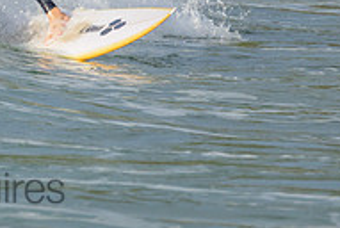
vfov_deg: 0.8
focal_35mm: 1760
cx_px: -73
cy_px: -108
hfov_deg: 1.2
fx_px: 16648
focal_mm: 580
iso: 1600
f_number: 11
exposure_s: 1/1250
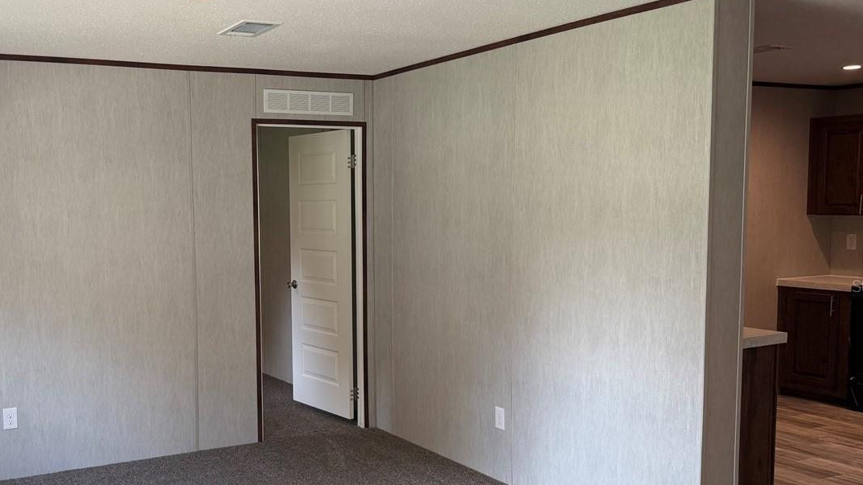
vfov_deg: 30.3
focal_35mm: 39
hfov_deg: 50.6
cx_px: 285
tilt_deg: -5.0
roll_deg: +1.4
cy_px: 286
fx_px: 892
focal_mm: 6.76
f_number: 1.78
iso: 125
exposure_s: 1/172
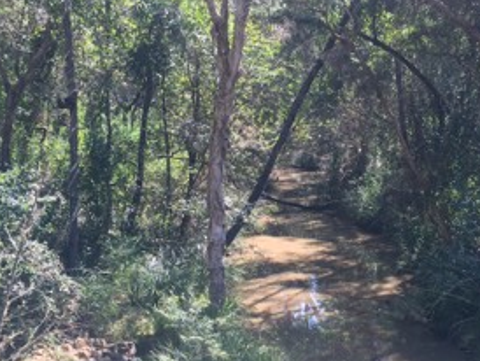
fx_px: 763
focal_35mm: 55
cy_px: 244
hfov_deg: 34.6
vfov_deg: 26.4
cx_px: 315
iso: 32
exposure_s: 1/235
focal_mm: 4.15
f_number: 2.2
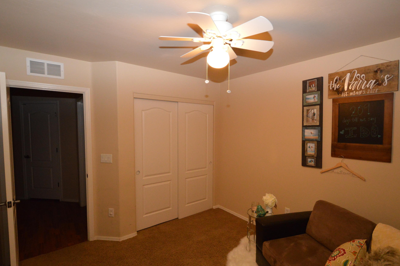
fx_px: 189
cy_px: 140
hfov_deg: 93.2
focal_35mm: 17
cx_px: 211
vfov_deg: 70.3
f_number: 3.5
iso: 1800
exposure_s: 1/60
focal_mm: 10
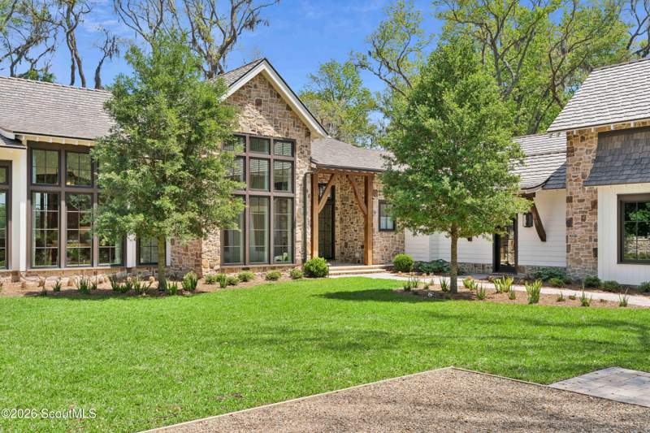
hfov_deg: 57.2
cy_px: 216
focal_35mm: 33
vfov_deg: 40.0
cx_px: 325
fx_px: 596
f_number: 8
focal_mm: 33
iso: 250
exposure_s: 1/250
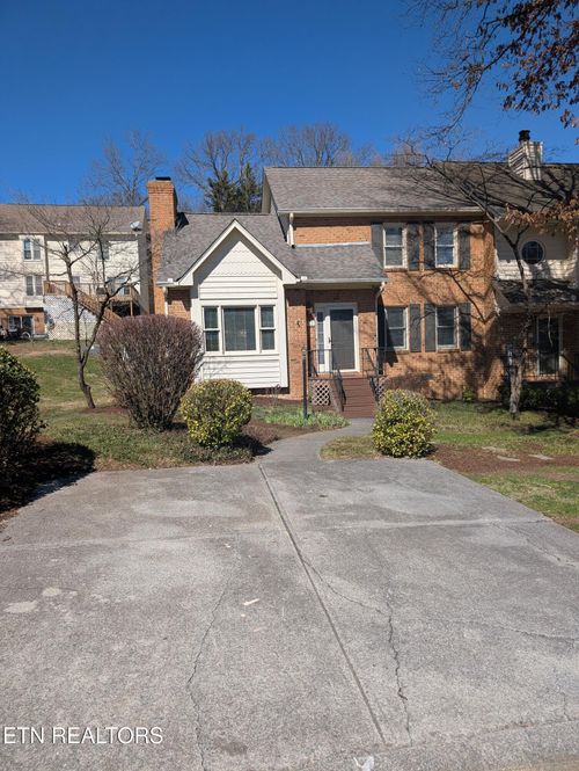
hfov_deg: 56.9
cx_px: 290
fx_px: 534
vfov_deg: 71.5
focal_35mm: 24
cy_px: 386
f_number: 1.68
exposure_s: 1/2037
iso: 20
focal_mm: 6.9
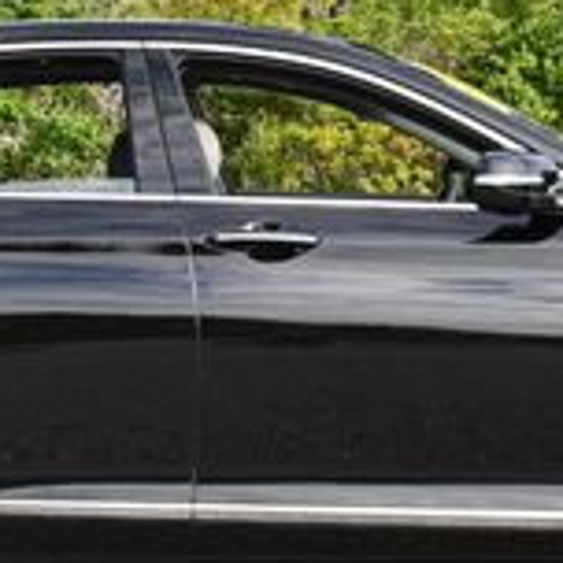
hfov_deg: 11.1
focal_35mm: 158
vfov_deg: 11.0
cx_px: 219
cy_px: 67
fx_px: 2907
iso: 200
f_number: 7.1
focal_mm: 22
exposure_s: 1/250
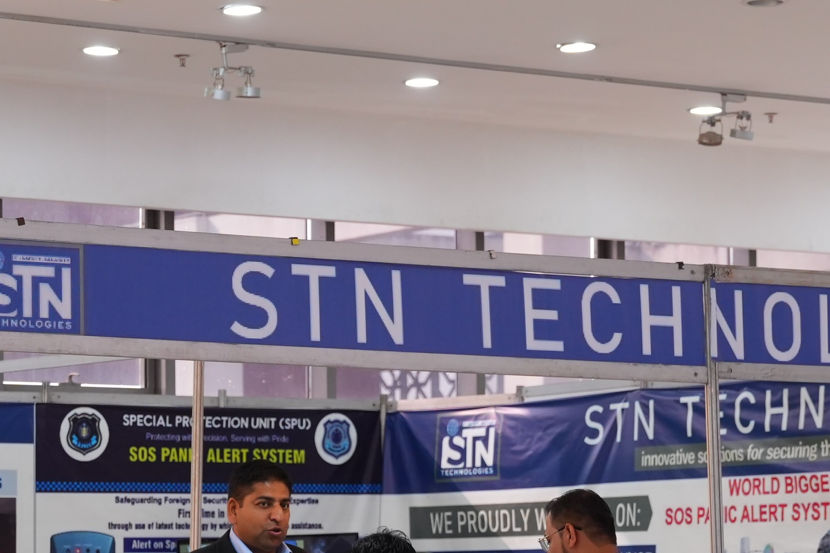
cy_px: 494
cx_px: 273
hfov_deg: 15.7
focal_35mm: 130
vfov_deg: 10.5
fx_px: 2996
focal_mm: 42
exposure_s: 1/160
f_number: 3.5
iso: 1000
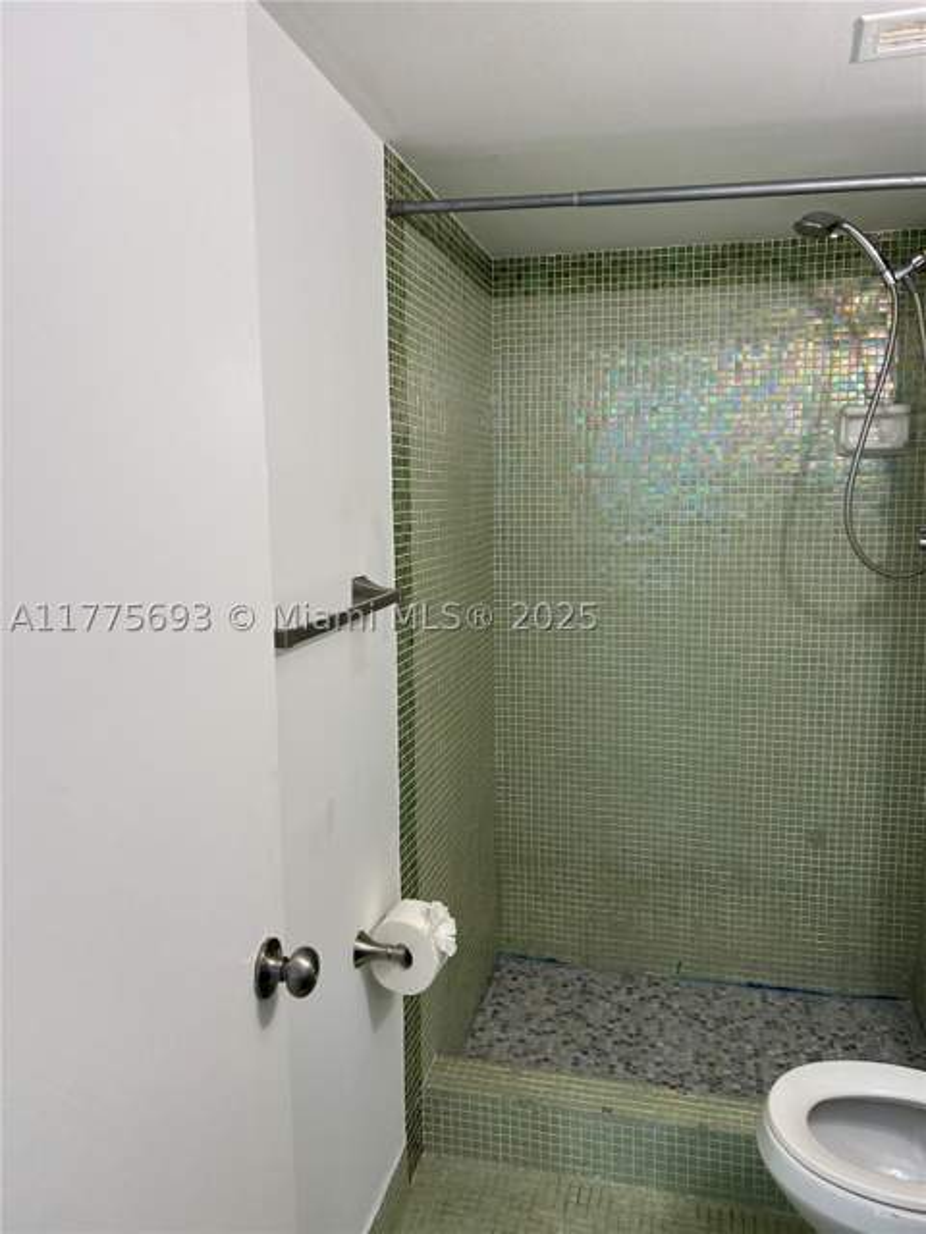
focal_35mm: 26
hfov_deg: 53.1
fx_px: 927
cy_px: 617
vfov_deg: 67.3
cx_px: 463
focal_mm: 5.7
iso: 50
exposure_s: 1/120
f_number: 1.5
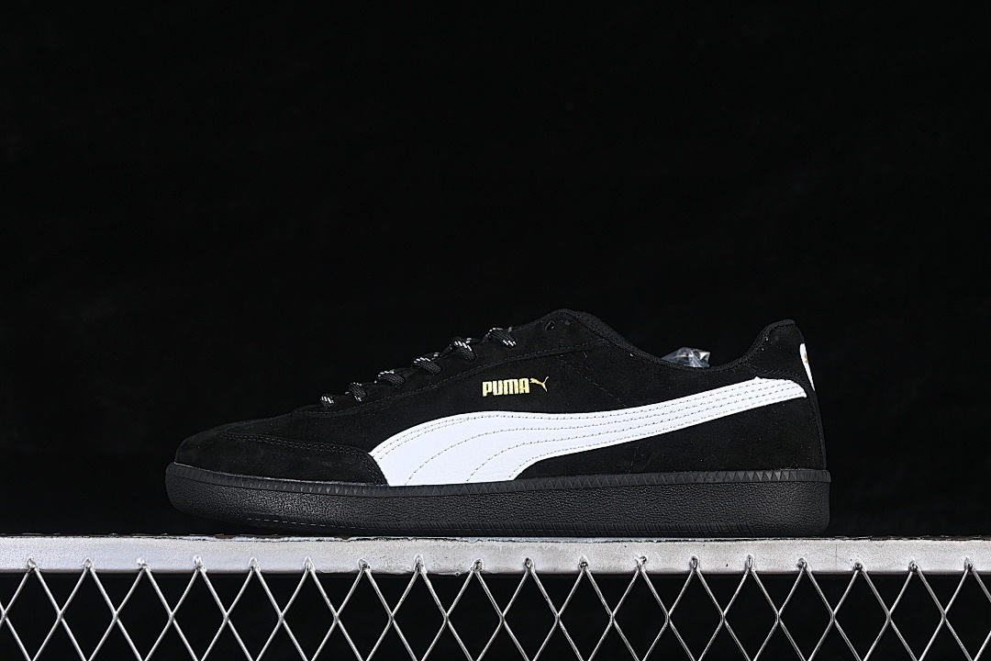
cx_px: 496
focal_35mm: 75
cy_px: 330
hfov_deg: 27.0
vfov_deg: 18.2
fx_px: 2064
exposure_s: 1/60
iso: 160
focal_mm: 50
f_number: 6.3
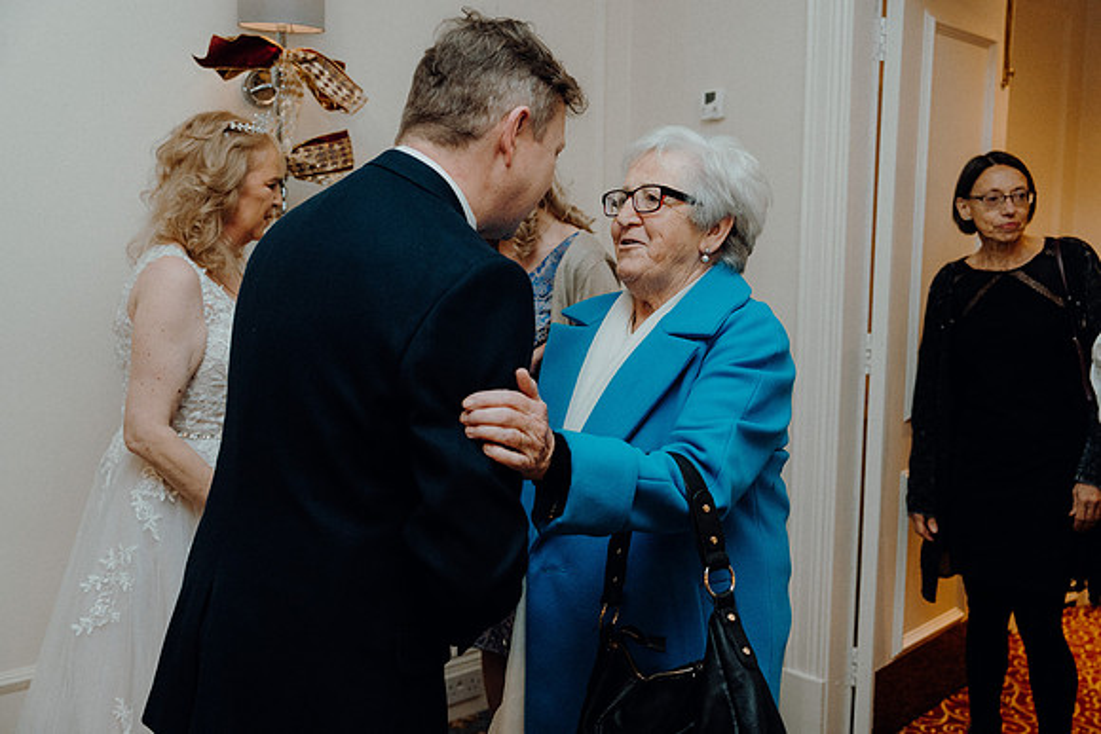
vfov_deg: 38.9
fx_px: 1040
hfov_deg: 55.8
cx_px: 550
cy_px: 367
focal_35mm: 34
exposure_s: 1/200
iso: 2500
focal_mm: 34
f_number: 3.5
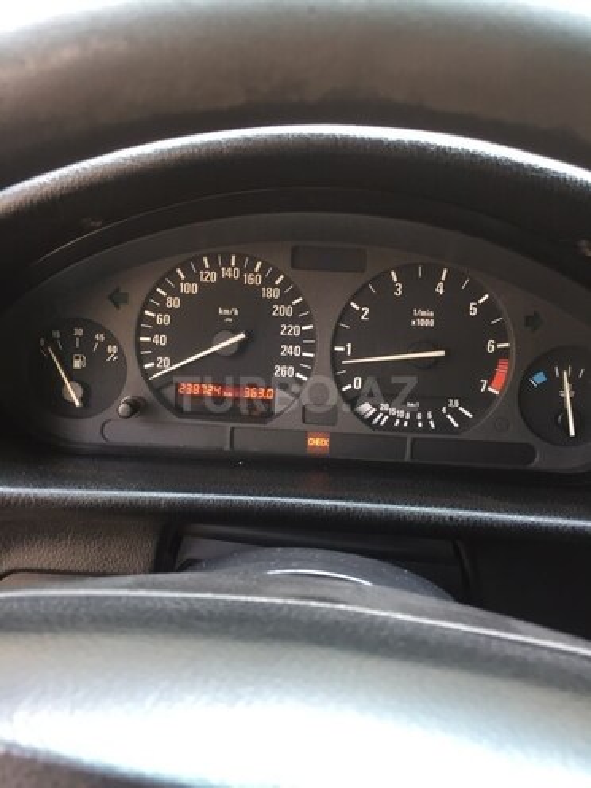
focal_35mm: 29
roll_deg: -2.7
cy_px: 394
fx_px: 660
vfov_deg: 61.7
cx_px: 296
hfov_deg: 48.2
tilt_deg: -20.7
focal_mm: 4.15
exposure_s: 1/33
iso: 80
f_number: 2.2
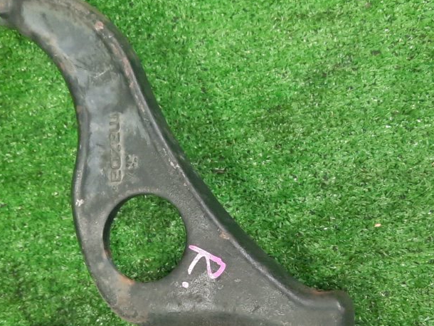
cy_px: 216
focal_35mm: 59
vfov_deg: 24.7
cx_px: 235
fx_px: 740
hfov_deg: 32.7
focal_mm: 4.6
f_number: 2
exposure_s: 1/33
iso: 321
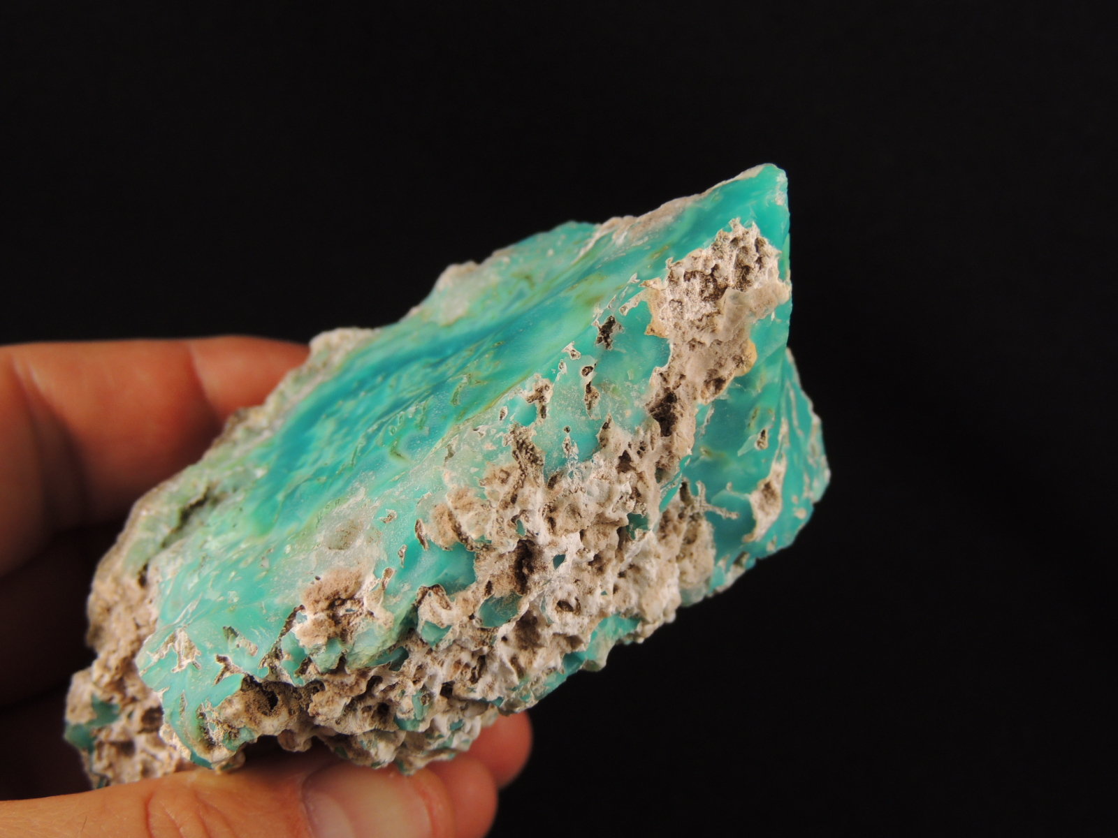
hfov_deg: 38.2
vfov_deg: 29.1
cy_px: 419
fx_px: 1615
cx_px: 559
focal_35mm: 50
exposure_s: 1/250
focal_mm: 8.9
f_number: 3.6
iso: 140
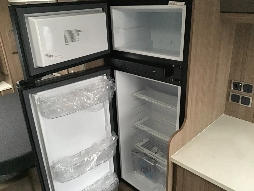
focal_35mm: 31
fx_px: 227
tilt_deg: -25.7
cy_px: 96
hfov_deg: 58.4
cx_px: 127
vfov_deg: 45.4
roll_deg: +2.1
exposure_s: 1/17
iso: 500
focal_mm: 3.3
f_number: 2.4
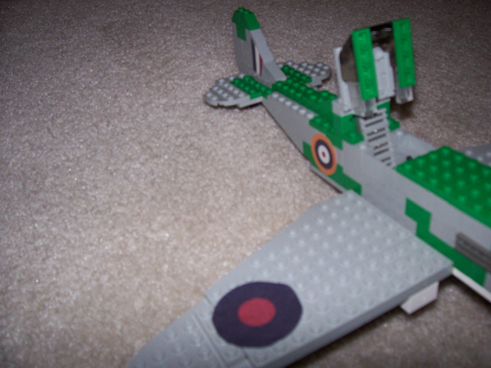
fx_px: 482
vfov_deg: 41.8
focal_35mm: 34
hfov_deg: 54.0
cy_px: 184
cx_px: 246
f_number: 2.7
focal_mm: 5.6
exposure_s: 1/60
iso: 125
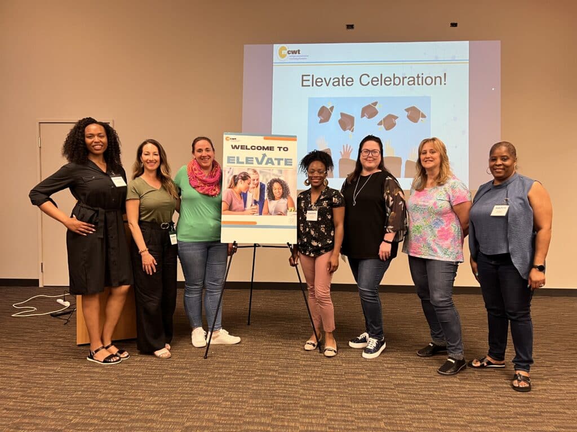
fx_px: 433
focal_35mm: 26
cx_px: 288
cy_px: 216
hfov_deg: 67.3
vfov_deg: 53.1
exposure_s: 1/60
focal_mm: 5.7
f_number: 1.5
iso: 160
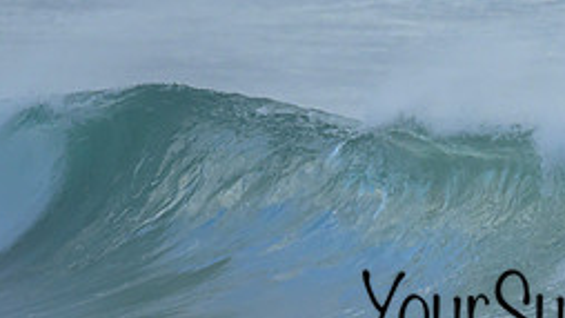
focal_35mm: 2630
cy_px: 223
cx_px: 573
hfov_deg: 0.8
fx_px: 39410
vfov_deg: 0.5
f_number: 6.3
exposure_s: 1/2500
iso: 560
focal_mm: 800
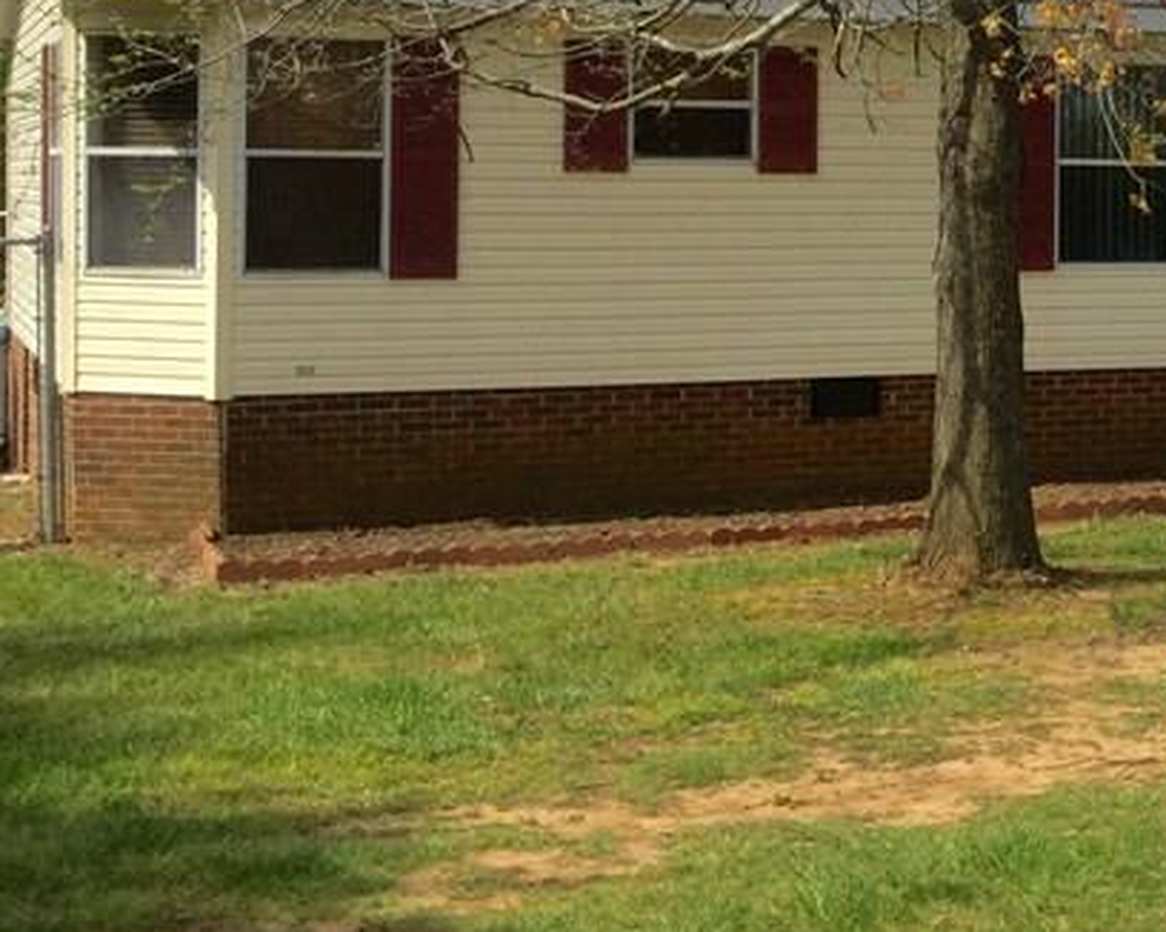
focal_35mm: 76
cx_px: 1297
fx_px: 2621
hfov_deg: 23.5
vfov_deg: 19.9
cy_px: 189
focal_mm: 3.3
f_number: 2.4
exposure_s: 1/1381
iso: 25
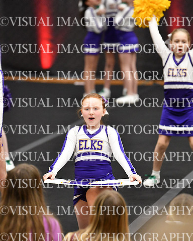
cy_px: 116
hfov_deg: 5.9
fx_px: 1878
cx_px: 96
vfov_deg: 7.4
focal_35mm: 263
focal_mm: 155
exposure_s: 1/800
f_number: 2.8
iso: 5000
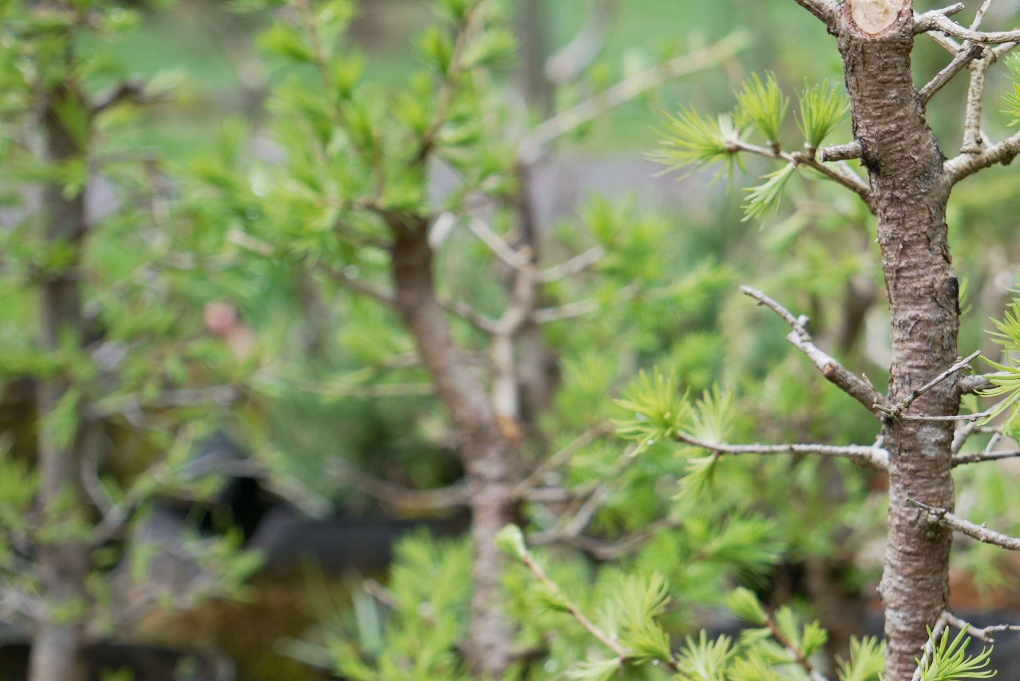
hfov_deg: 23.6
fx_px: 2353
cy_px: 416
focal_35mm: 83
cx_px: 967
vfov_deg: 16.5
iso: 100
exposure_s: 1/60
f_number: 4.5
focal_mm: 43
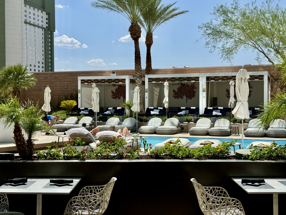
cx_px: 143
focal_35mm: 48
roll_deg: -0.3
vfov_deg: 30.3
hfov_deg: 39.7
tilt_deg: -1.2
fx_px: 397
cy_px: 108
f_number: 1.78
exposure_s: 1/7092
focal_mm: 6.76
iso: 64
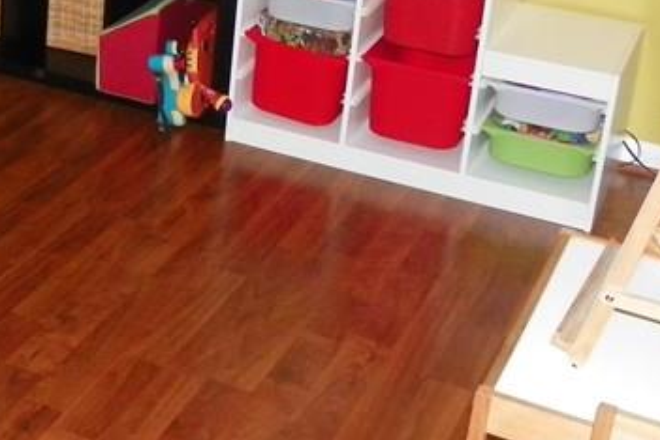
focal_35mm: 79
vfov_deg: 16.8
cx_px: -160
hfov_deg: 23.2
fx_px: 1448
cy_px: -39
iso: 200
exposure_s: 1/125
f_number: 2.8
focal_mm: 4.6
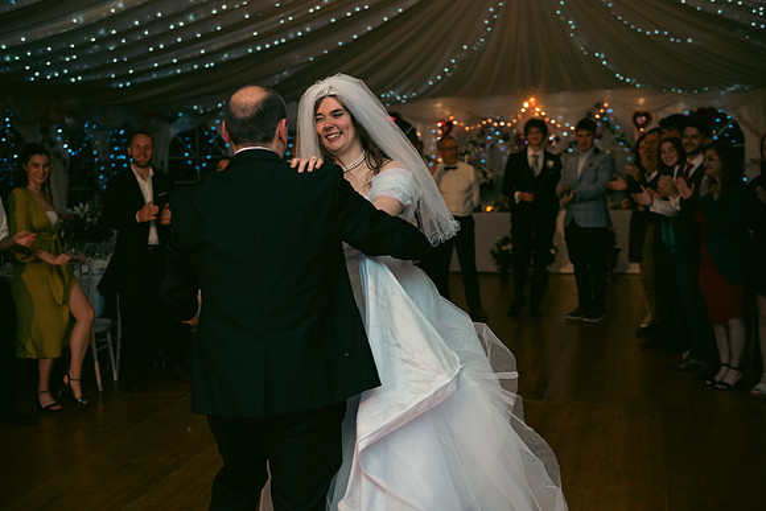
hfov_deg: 38.2
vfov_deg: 26.0
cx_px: 383
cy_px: 256
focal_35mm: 52
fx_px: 1107
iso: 800
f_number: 3.5
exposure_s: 1/160
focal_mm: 52
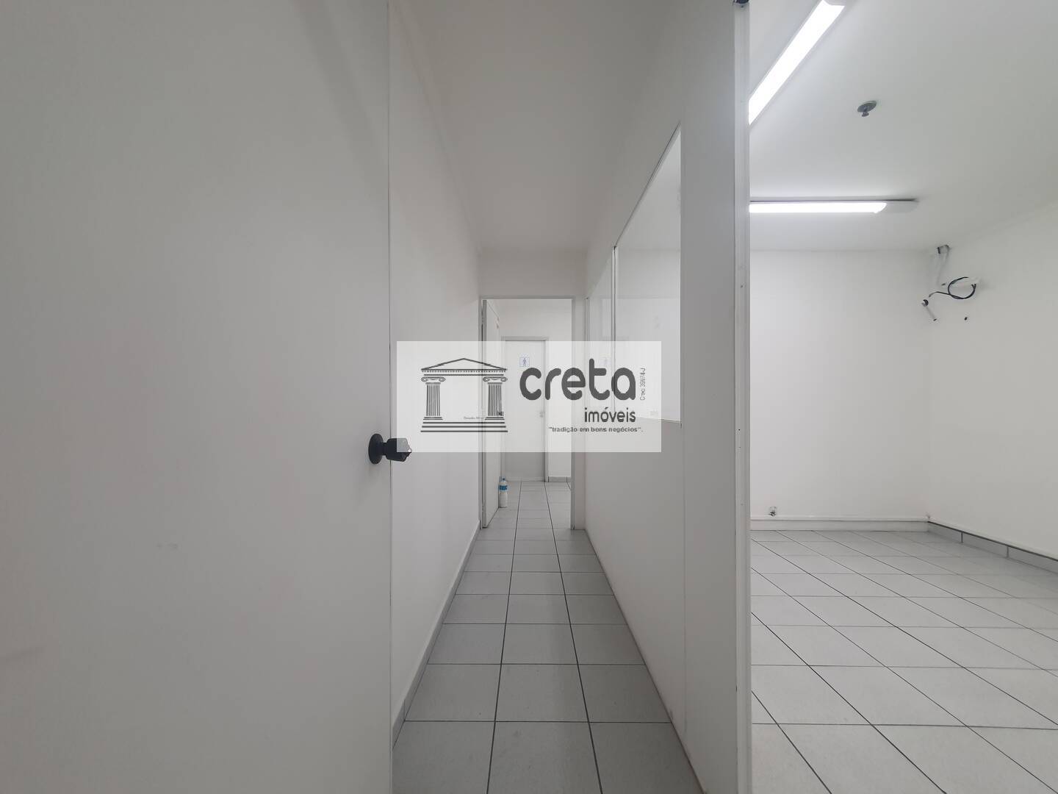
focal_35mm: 13
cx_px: 529
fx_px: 397
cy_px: 397
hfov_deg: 106.2
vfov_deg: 89.9
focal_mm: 1.8
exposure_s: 1/60
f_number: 2.2
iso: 80
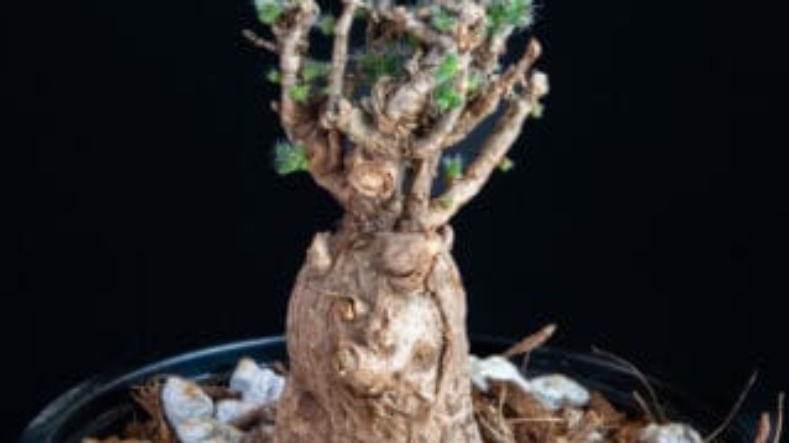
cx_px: 329
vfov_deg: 12.9
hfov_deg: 22.7
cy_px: 238
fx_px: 1965
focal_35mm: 94
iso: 100
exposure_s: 5
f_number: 36
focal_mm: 60
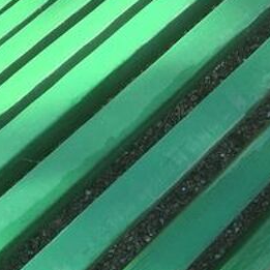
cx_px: 478
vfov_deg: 13.1
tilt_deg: -53.0
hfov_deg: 12.3
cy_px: -2
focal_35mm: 131
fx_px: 1156
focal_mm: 4.15
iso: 32
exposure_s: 1/100
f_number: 2.2
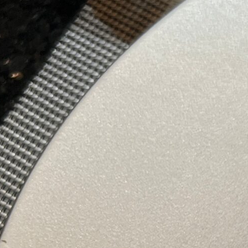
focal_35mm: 119
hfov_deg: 12.5
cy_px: 335
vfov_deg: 14.0
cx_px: 533
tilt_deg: -60.9
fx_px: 965
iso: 64
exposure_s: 1/115
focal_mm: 5.7
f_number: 1.5
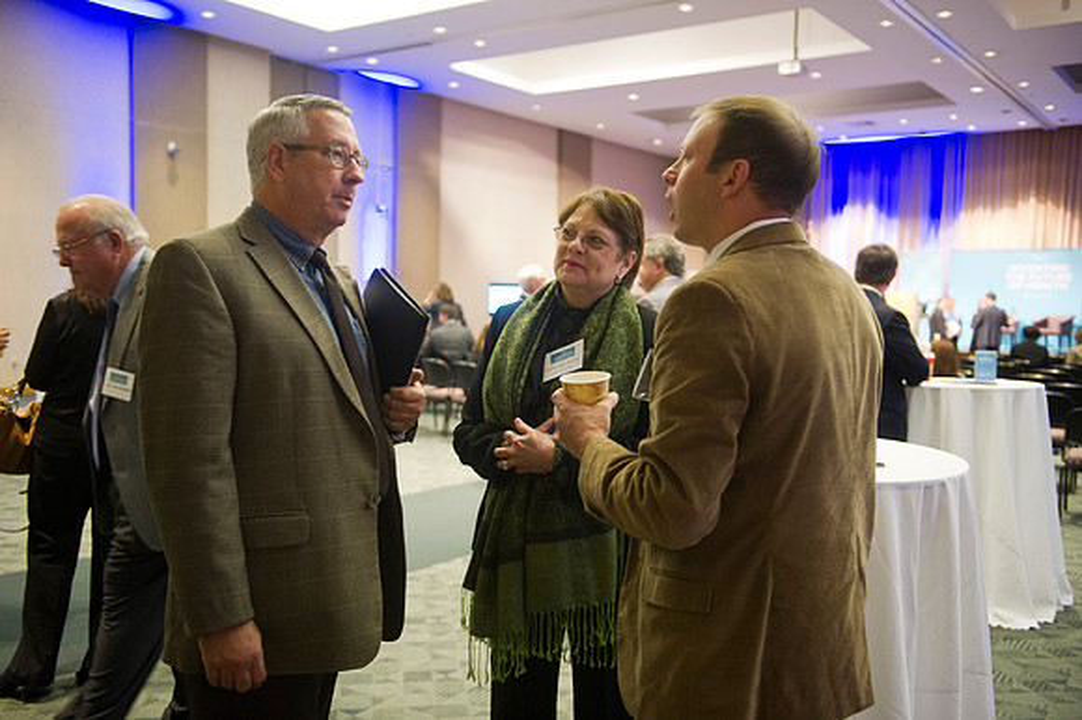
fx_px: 1021
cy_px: 360
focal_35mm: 34
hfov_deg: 55.8
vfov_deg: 38.8
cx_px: 541
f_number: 2.8
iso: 2500
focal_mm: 34
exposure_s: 1/50
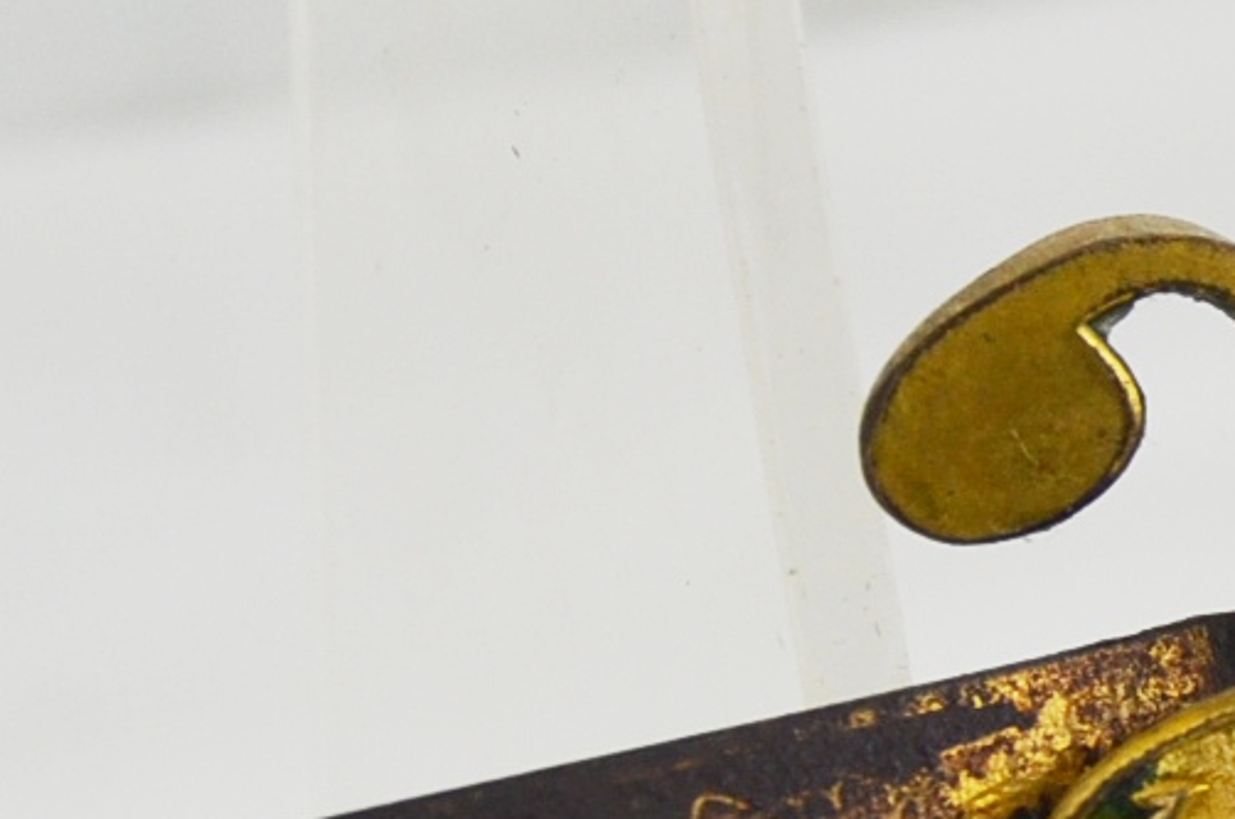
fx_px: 17639
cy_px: 804
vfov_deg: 2.7
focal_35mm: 515
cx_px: 1793
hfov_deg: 4.0
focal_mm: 70
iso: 400
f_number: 5.3
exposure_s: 1/400
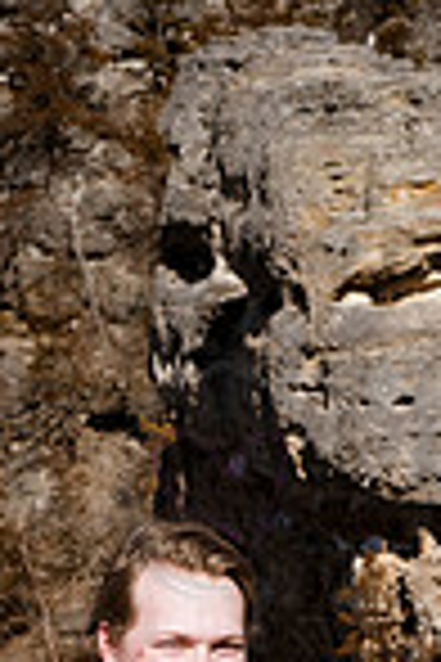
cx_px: 238
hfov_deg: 4.9
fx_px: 5181
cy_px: 887
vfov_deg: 7.2
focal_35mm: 282
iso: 800
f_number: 18
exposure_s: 1/1000
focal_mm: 92
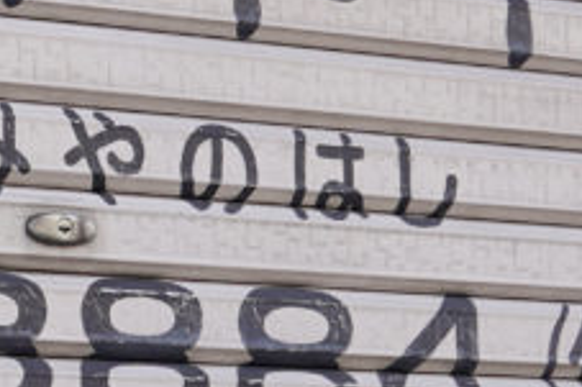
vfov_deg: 6.2
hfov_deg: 9.3
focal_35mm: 219
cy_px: 390
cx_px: -46
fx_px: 3541
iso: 100
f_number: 6.3
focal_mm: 23
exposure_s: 1/100
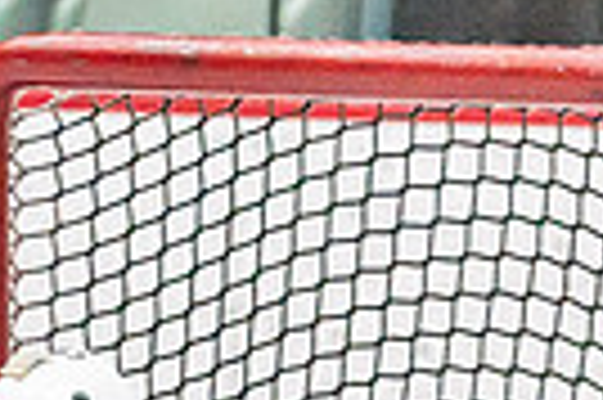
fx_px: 22367
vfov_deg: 1.0
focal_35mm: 1337
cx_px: 230
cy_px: 891
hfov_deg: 1.5
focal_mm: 200
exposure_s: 1/1250
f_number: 2.8
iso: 3200
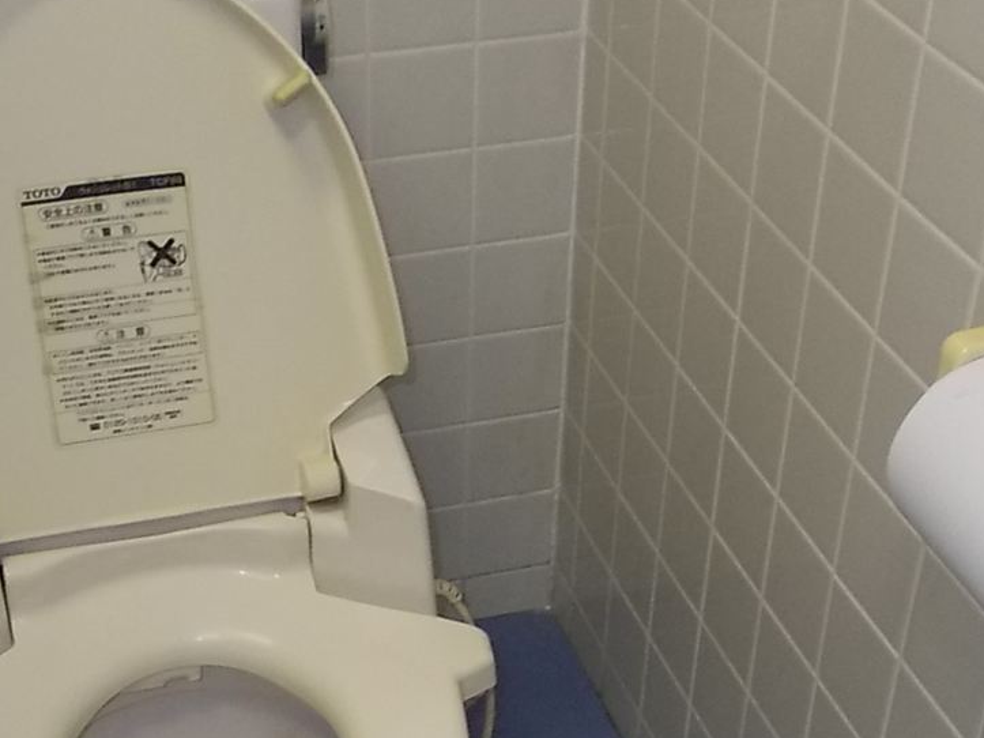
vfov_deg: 23.4
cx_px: 425
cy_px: 546
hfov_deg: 31.2
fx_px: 1762
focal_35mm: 62
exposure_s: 1/25
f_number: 2.7
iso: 200
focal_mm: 4
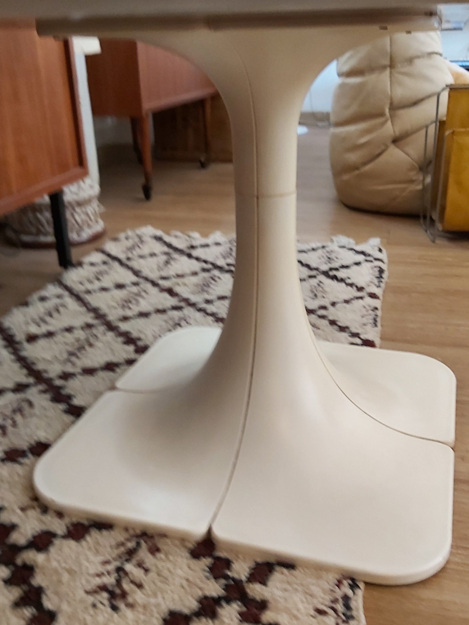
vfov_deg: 52.6
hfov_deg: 40.7
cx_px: 247
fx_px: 632
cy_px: 287
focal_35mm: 35
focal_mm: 3.92
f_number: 1.7
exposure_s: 1/30
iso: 250
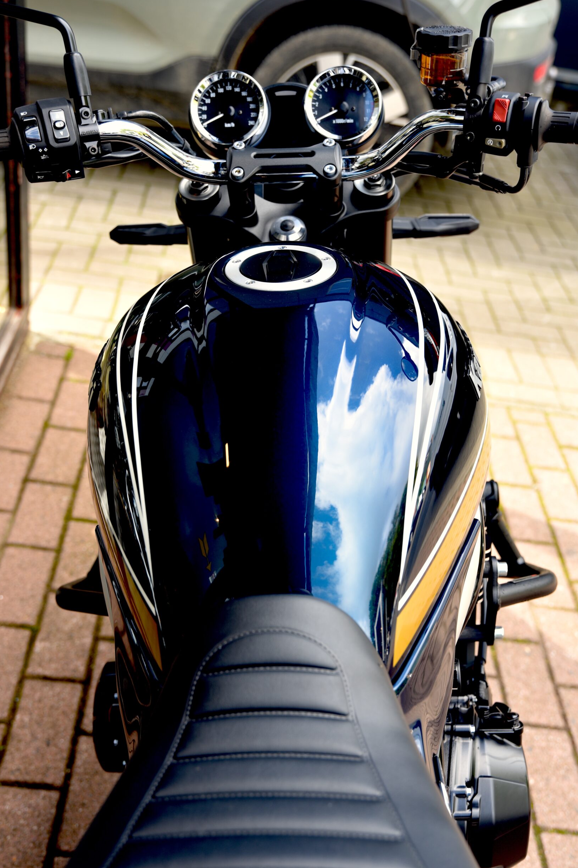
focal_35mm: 44
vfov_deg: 44.5
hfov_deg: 30.5
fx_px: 1060
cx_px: 294
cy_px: 438
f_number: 4
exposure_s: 1/60
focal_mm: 42
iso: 100
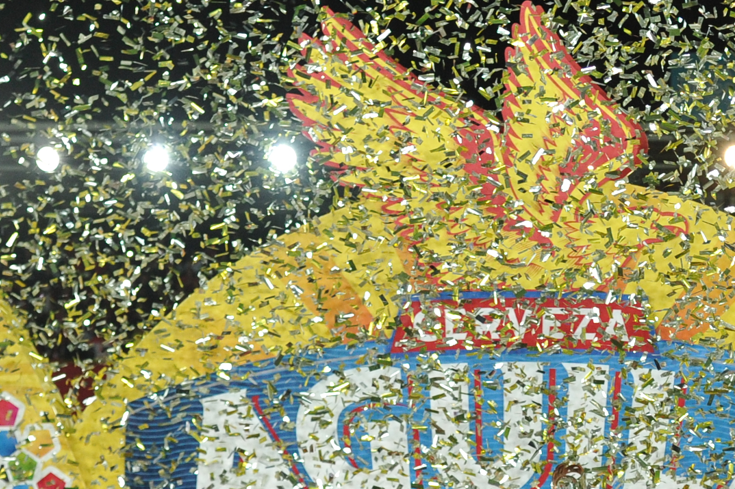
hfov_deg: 9.4
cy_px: 625
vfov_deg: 6.2
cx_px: 510
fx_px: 4489
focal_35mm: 220
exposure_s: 1/1000
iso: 2000
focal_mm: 70
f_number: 3.2
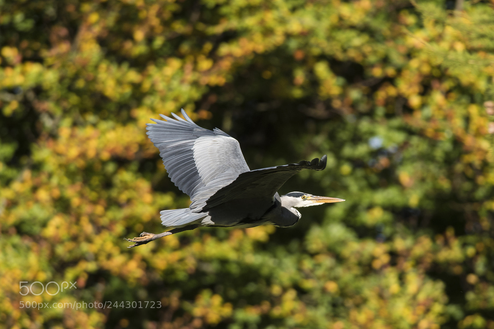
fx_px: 5763
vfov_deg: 3.3
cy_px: 164
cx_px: 247
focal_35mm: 420
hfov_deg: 4.9
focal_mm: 420
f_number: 5.6
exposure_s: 1/800
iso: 220
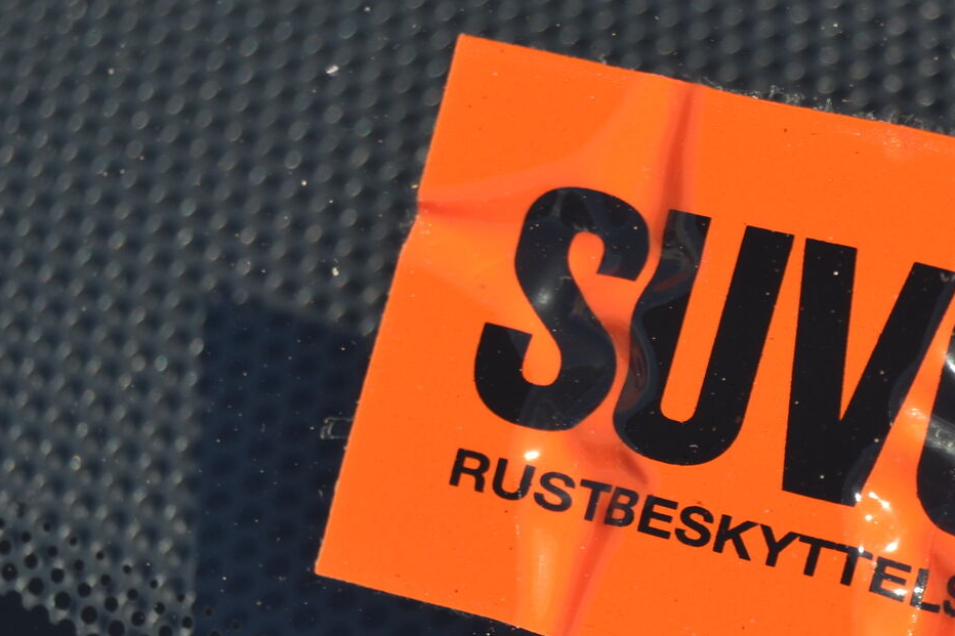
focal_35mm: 170
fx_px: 4509
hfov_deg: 12.0
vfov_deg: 8.1
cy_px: 417
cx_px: 825
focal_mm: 55
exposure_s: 1/200
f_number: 7.1
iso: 100
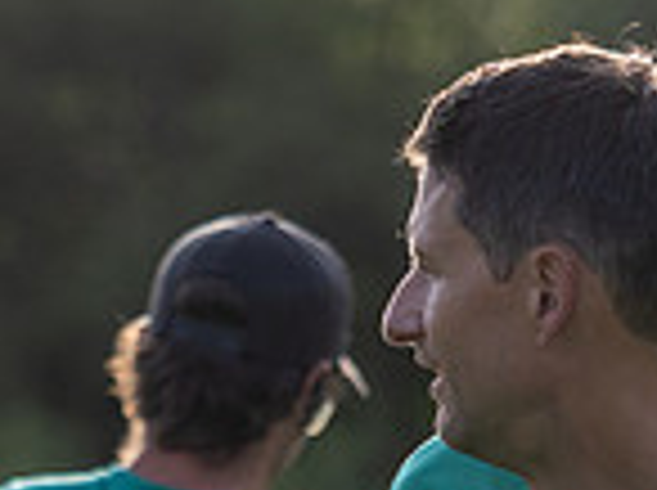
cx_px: 148
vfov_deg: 1.9
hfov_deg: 2.6
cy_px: 677
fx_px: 14647
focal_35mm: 773
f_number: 2.8
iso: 320
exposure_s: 1/1000
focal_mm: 97
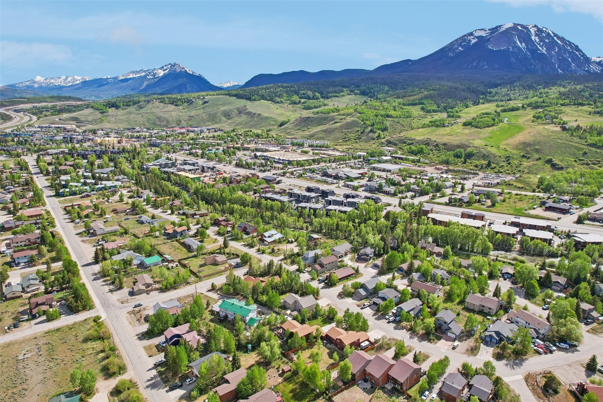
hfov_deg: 78.6
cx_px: 302
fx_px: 368
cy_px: 201
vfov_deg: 57.2
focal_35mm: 22
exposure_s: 1/2500
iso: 150
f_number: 2.8
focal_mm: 8.4
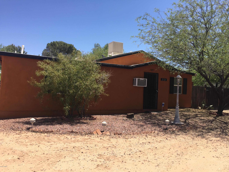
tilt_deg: +1.1
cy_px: 86
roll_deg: -3.0
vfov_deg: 48.2
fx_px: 192
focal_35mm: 29
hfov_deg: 61.7
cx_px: 114
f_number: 2.2
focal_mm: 4.15
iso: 32
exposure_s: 1/1464
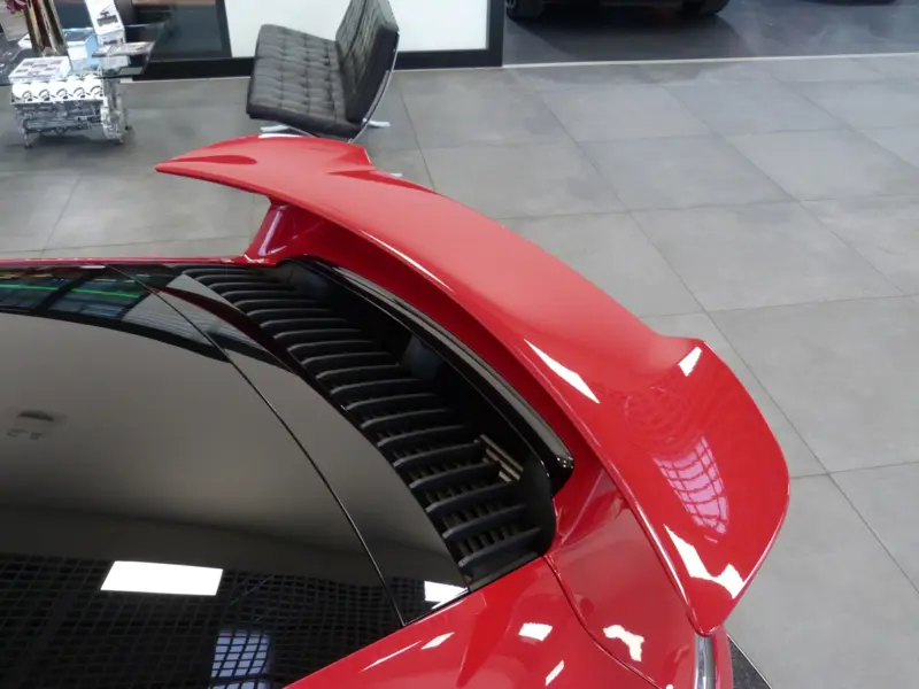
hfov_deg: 61.7
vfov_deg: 48.2
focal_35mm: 29
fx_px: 770
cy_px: 344
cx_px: 460
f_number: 2.9
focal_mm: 5.2
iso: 200
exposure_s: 1/20
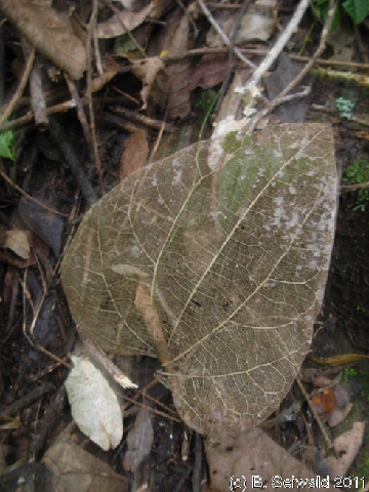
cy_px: 246
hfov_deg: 37.7
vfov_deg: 49.0
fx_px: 540
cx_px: 184
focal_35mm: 38
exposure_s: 1/1.4
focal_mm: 6.3
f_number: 2.9
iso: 200
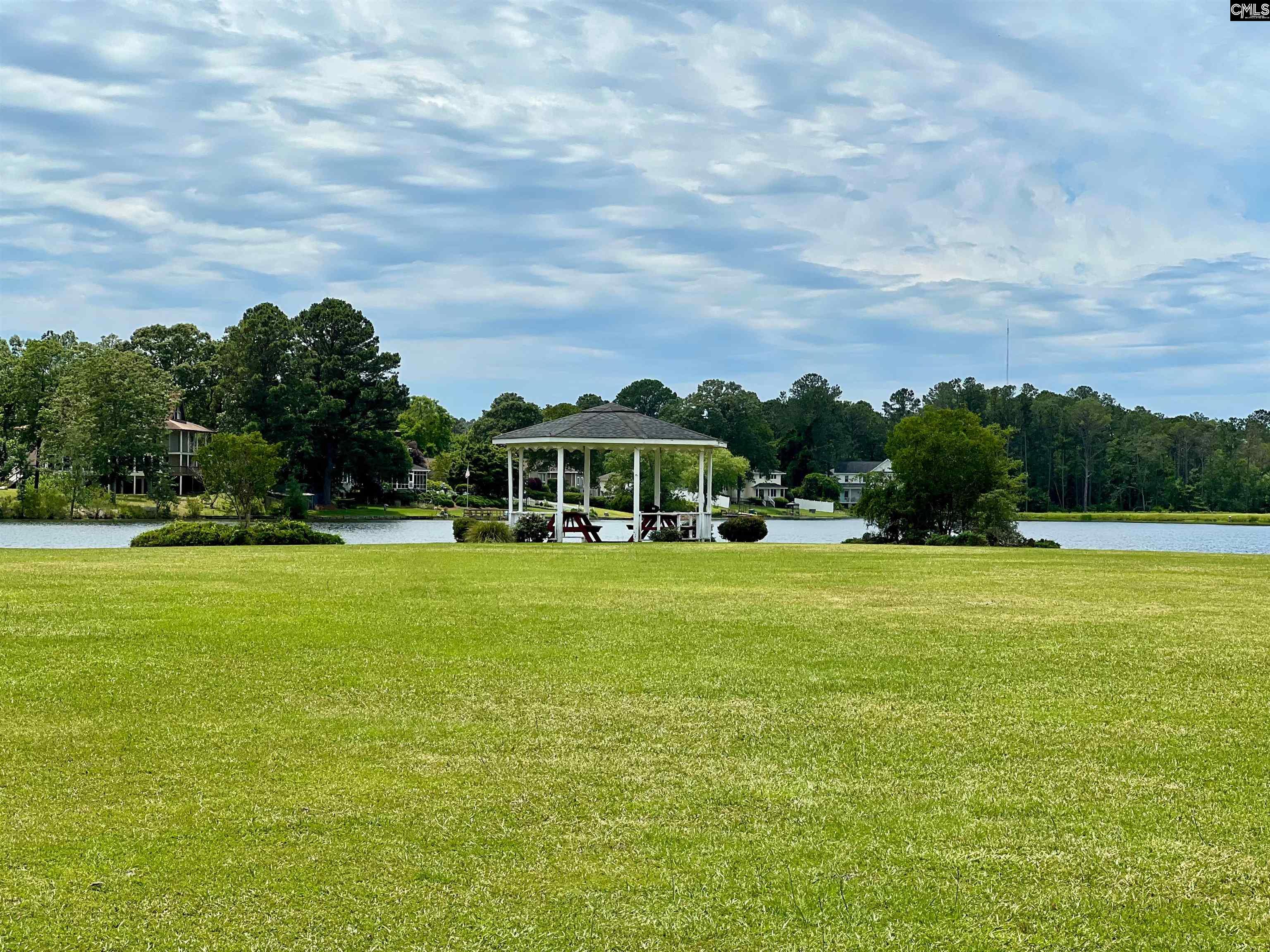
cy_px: 476
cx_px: 635
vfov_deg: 19.1
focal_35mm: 77
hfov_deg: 25.3
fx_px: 2825
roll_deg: -0.6
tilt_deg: -0.5
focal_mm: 9
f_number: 2.8
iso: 32
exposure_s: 1/1410
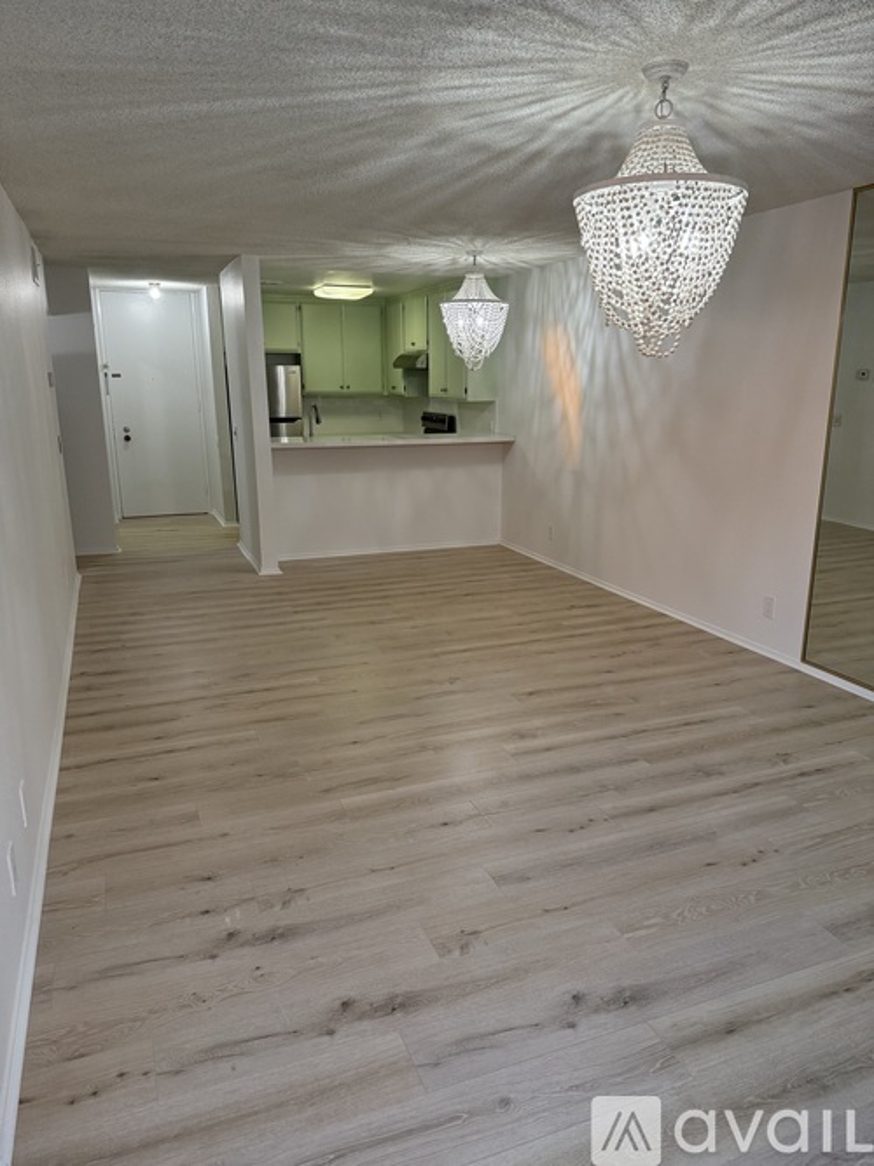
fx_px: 808
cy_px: 583
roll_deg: -0.1
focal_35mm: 24
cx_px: 437
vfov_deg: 71.6
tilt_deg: -14.3
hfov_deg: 56.8
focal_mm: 6.76
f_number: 1.78
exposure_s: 1/120
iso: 250
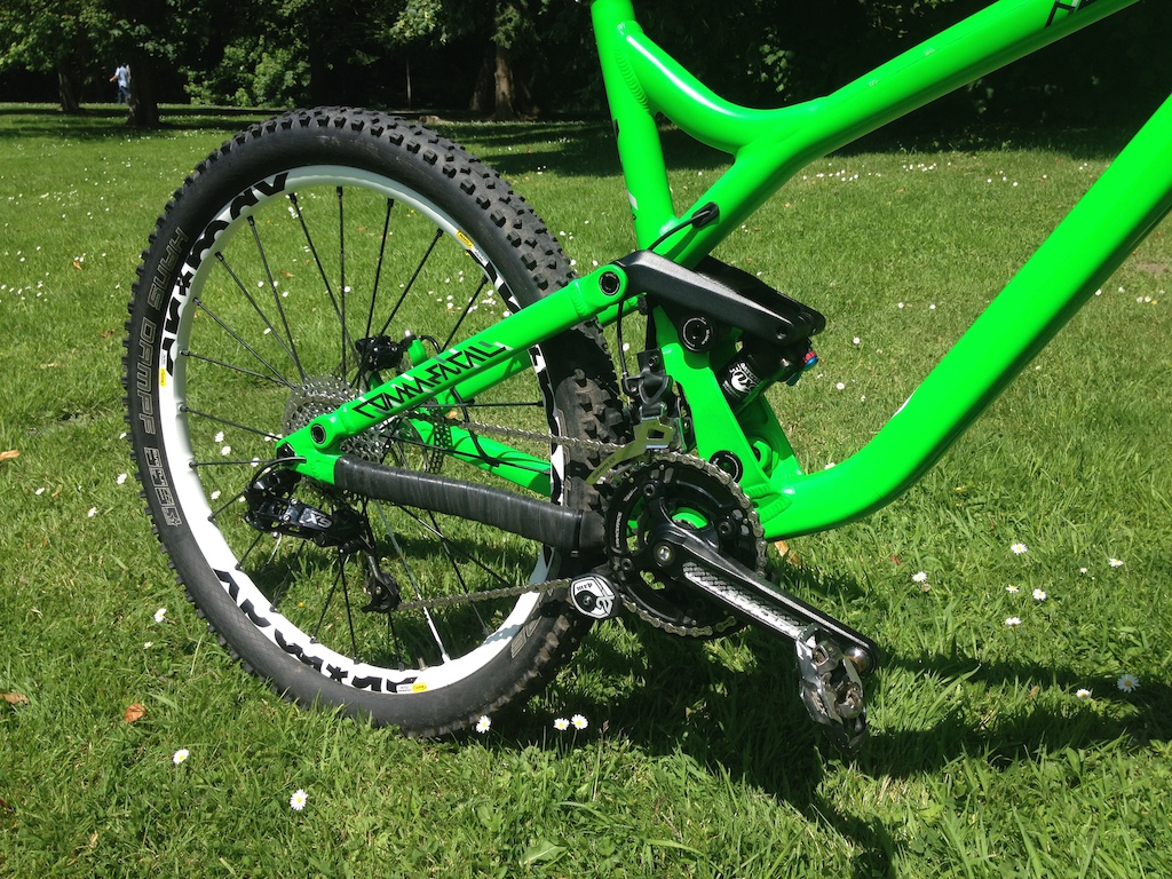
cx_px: 586
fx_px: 1185
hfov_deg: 52.6
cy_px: 440
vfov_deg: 40.7
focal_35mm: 35
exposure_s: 1/1175
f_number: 2.4
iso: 50
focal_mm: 4.28
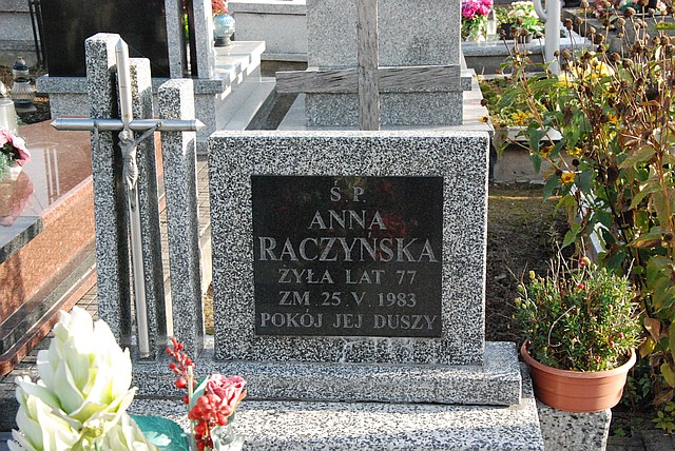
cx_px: 338
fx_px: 1126
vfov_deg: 22.7
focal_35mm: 60
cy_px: 226
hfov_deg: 33.4
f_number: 10
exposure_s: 1/400
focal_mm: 40
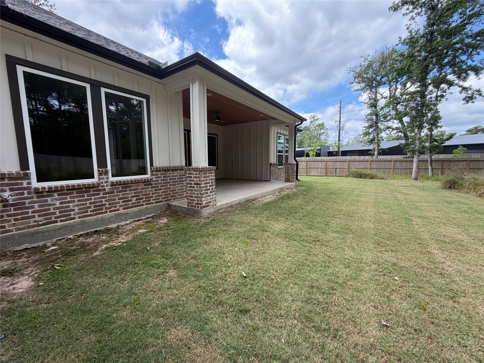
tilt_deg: -6.0
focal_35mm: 14
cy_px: 182
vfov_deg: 85.7
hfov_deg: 102.1
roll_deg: -0.2
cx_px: 242
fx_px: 196
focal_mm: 2.22
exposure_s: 1/465
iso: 64
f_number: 2.2
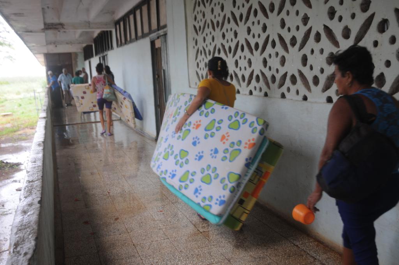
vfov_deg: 36.8
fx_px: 398
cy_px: 132
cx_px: 200
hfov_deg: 53.2
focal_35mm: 36
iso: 400
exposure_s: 1/50
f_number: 4
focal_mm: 24
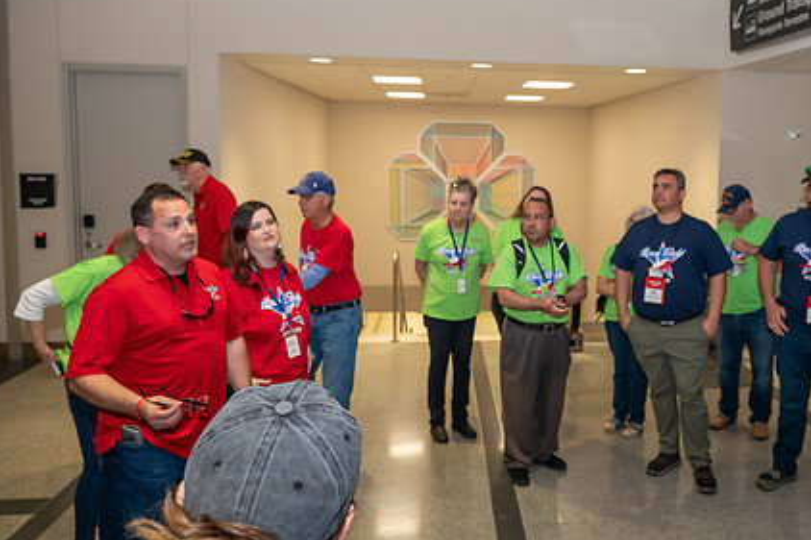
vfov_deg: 39.8
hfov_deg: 56.0
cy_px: 219
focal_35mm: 33
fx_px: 743
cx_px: 542
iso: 2500
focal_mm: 24
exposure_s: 1/160
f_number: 5
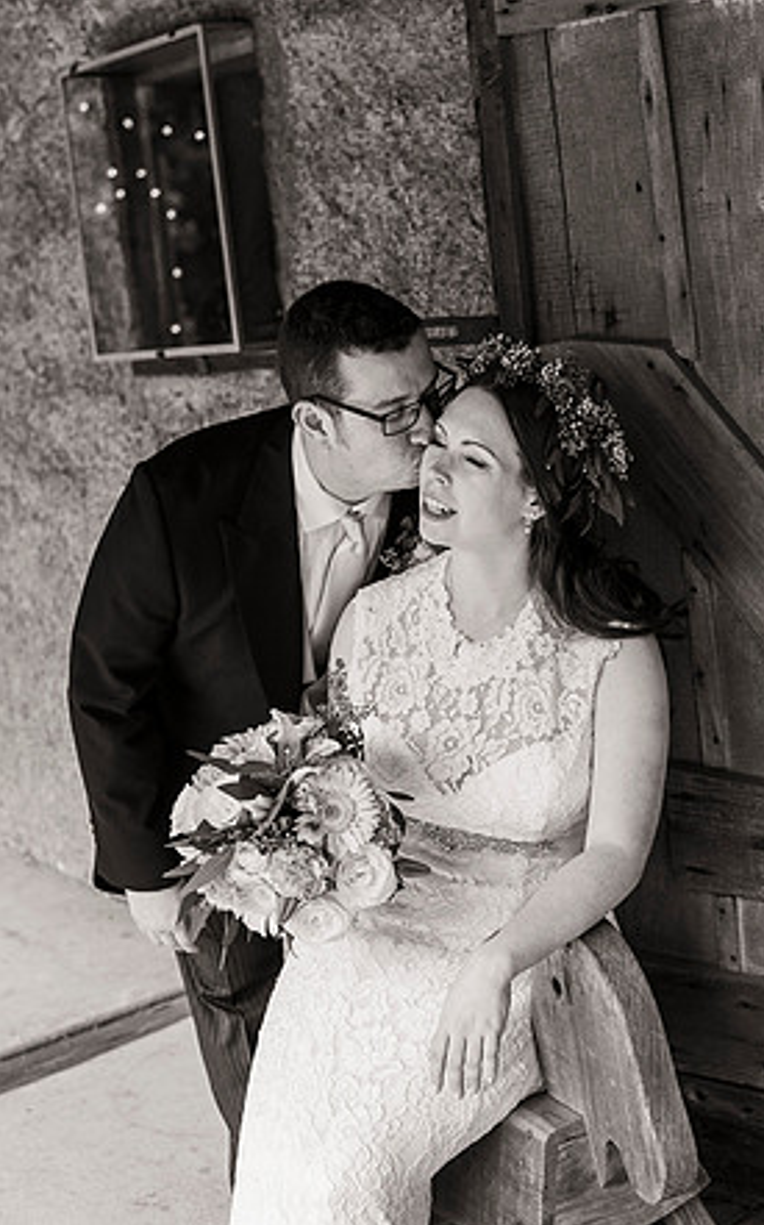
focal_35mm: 52
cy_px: 614
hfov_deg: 24.8
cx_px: 413
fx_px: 1735
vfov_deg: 38.9
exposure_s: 1/800
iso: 640
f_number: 4.5
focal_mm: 50
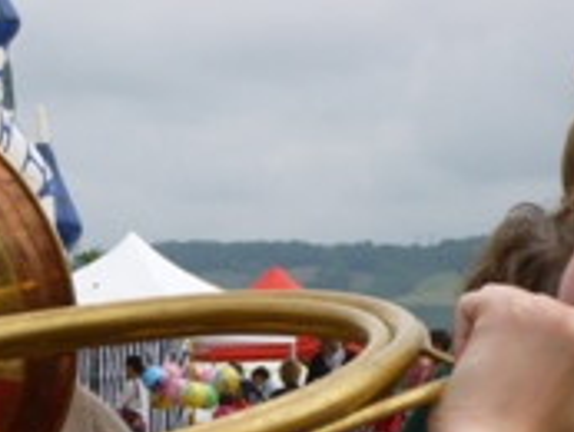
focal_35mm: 223
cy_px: 528
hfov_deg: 8.9
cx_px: 216
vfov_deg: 6.6
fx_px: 3700
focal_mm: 15.3
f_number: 5
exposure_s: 1/400
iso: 100
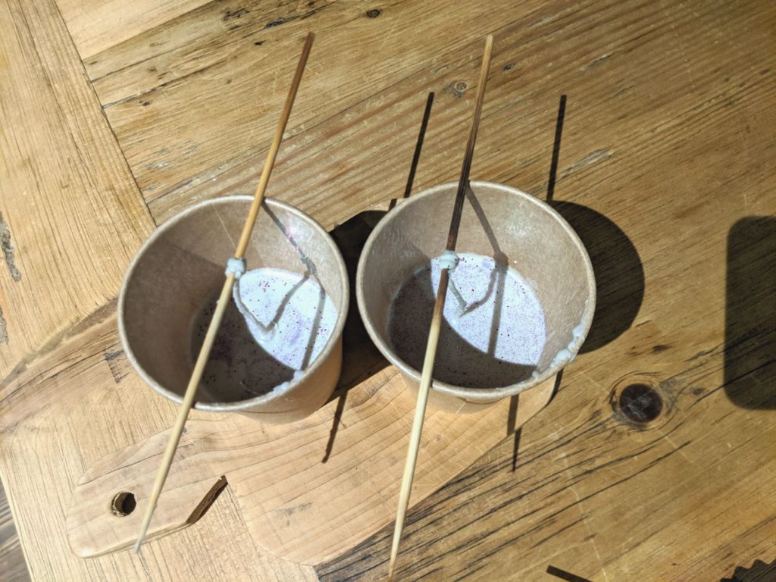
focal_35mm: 27
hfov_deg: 65.3
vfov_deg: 51.4
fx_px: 605
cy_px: 291
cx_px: 388
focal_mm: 4.44
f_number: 1.8
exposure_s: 1/40
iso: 262
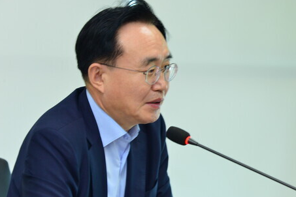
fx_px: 1472
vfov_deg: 7.7
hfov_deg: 11.5
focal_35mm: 179
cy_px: 117
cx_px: 168
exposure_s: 1/60
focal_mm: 135
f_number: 8
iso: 1250
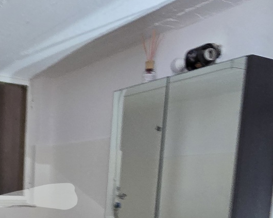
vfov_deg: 29.0
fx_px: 372
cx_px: -34
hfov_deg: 34.3
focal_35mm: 46
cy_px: 251
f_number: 2.2
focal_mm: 2.2
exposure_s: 1/50
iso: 160
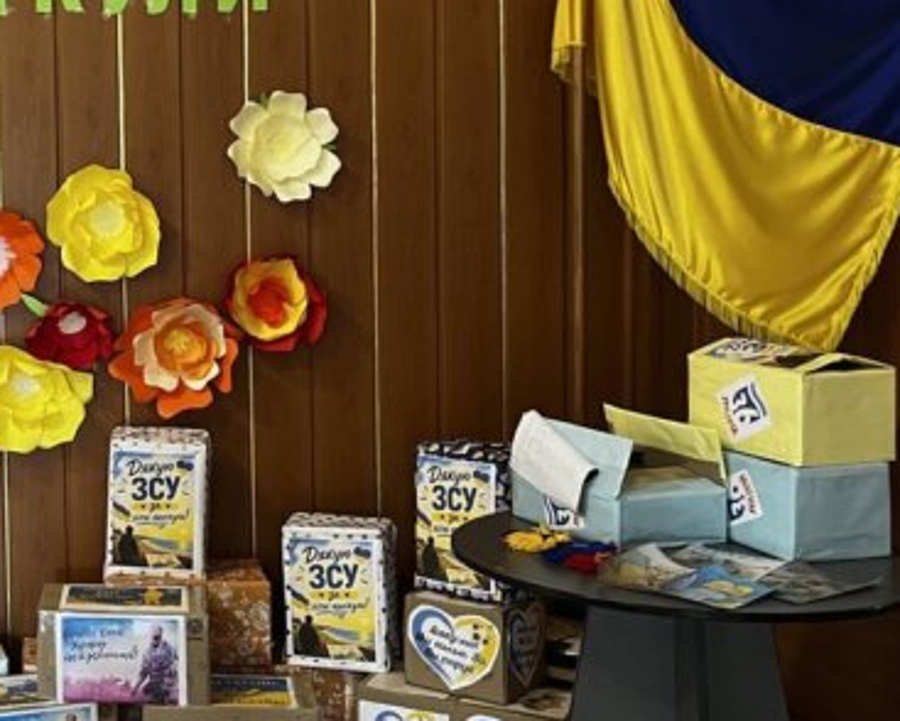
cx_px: -50
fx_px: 1626
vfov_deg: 24.9
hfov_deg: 28.5
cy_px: 240
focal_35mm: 61
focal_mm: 5.1
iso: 400
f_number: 1.6
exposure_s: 1/33
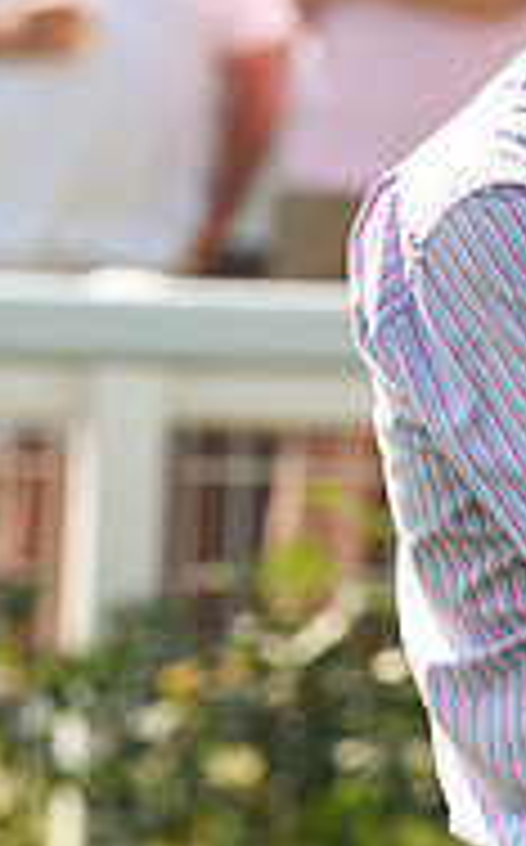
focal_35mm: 630
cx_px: 1286
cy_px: 317
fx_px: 14494
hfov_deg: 2.1
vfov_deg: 3.3
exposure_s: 1/1000
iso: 400
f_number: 6.3
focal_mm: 200
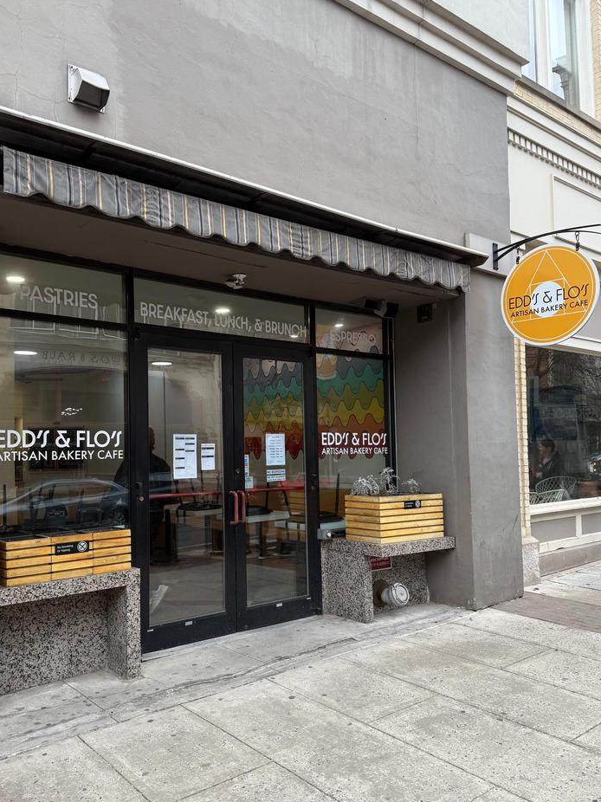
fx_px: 648
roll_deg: +1.6
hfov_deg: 49.6
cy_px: 429
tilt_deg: +3.2
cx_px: 260
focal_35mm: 28
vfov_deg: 63.4
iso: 80
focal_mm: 6.76
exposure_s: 1/356
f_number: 1.78
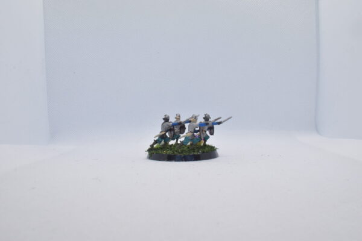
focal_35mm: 34
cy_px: 120
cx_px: 181
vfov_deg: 38.4
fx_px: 347
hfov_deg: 55.1
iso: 800
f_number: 18
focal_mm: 23
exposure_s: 1/60
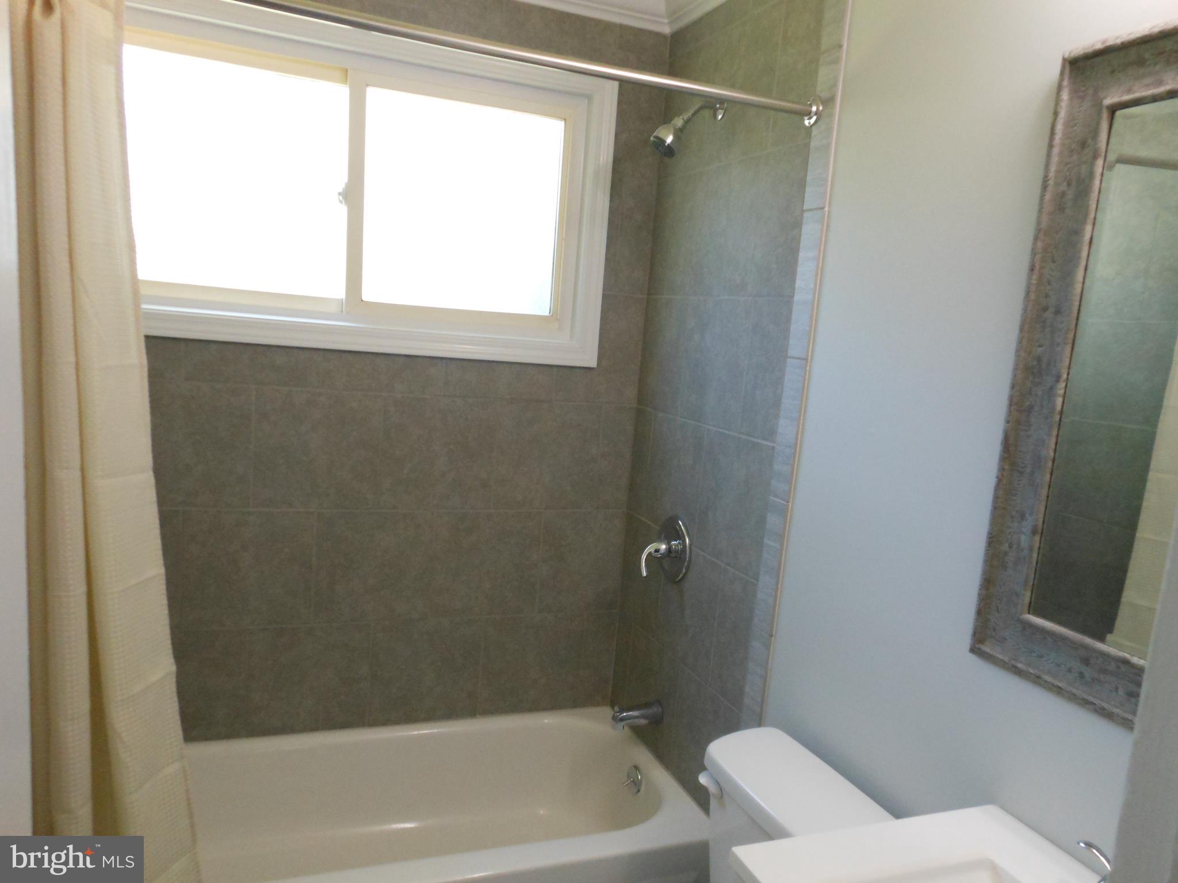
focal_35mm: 25
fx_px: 851
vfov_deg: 54.9
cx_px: 589
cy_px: 442
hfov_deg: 69.4
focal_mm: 4.5
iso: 400
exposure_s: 1/100
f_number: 3.2
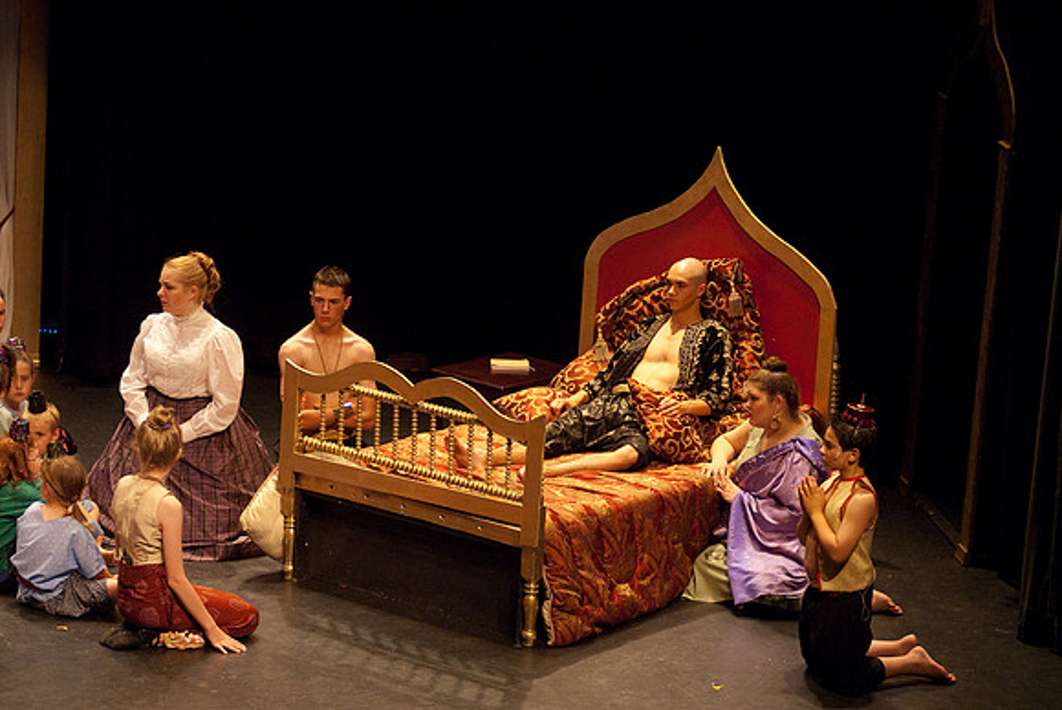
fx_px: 4429
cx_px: 531
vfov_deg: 9.2
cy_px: 355
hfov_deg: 13.7
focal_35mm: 150
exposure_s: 1/160
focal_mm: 100
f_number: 2.8
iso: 1000
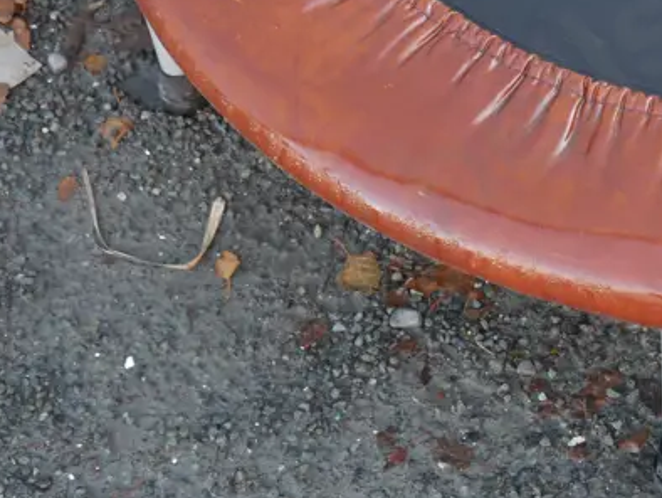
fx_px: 1990
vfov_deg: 13.9
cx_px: 793
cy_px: -72
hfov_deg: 18.0
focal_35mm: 104
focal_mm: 20
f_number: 4.4
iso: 400
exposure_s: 1/60
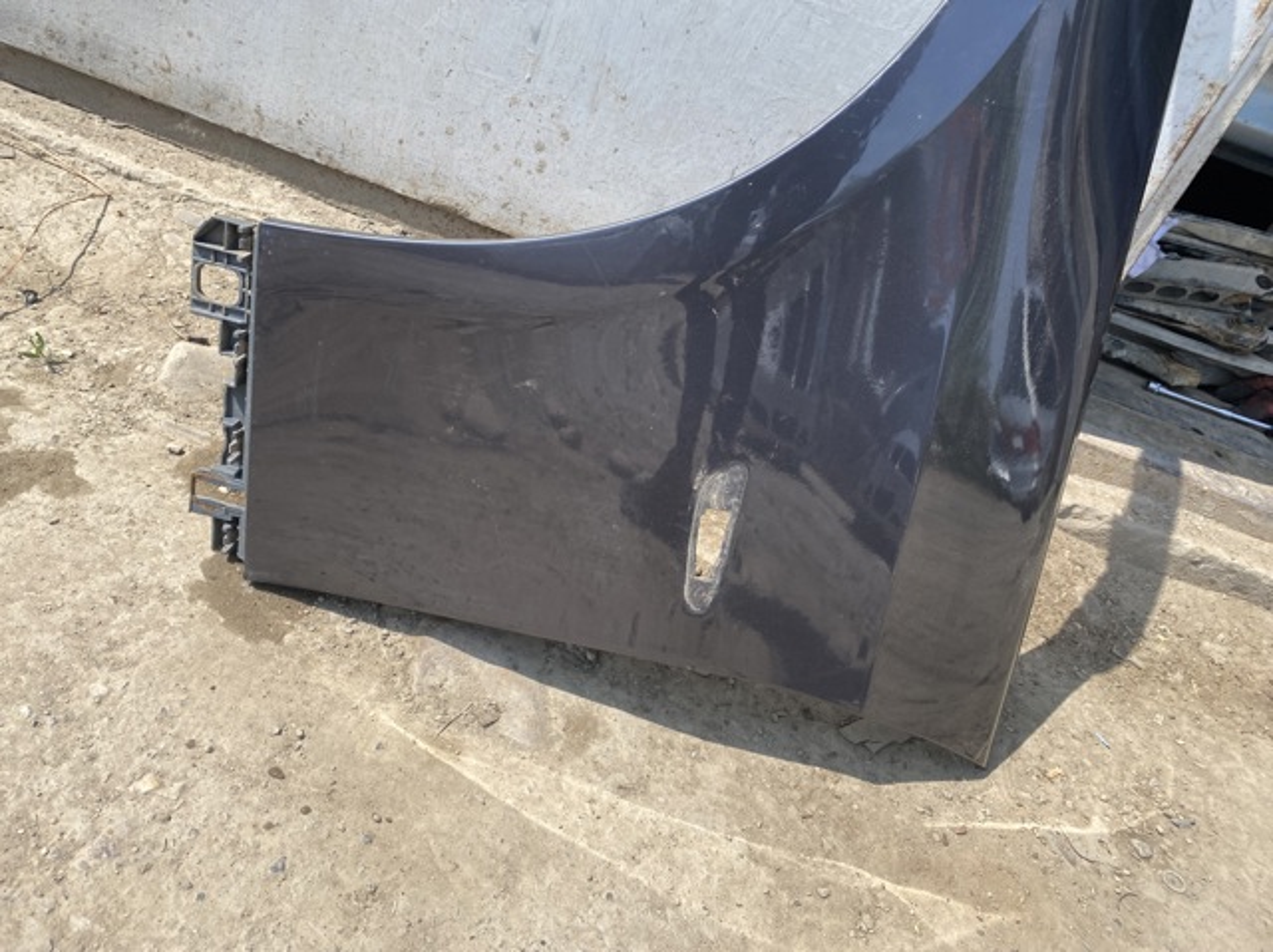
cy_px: 476
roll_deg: -21.5
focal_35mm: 26
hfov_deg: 67.3
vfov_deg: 53.0
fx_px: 955
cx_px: 636
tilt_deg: -37.7
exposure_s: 1/1464
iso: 32
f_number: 1.8
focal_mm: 4.25
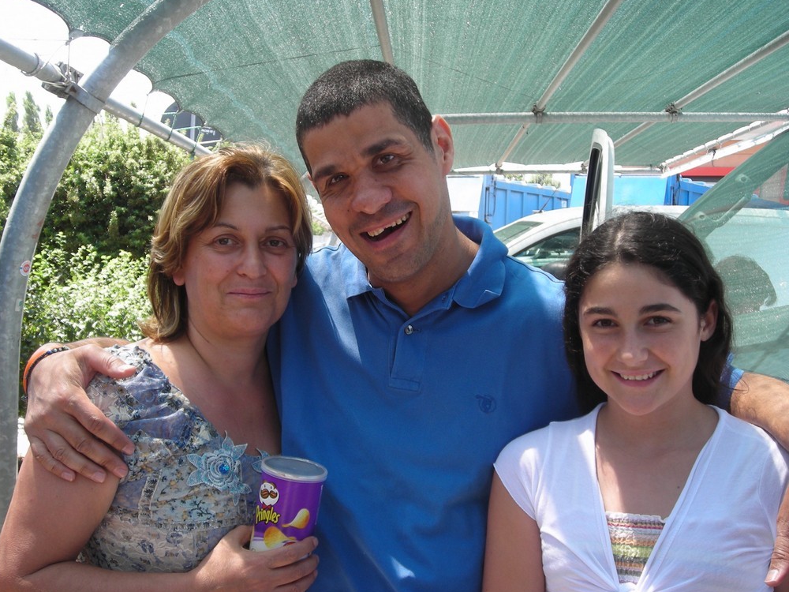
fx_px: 957
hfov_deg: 44.8
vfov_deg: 34.3
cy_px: 298
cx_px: 398
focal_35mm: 42
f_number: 3.3
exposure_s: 1/89.2
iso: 50
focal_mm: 6.8
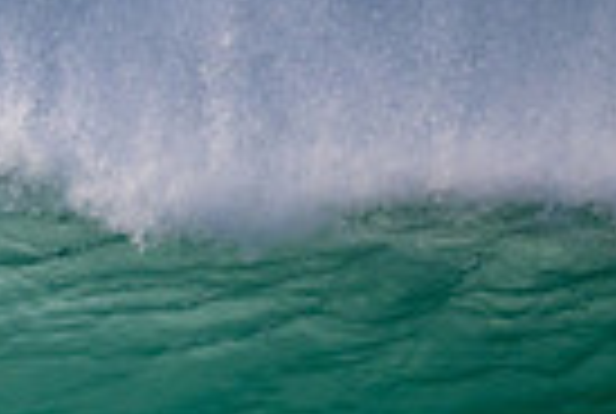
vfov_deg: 0.4
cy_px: 686
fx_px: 57910
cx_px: -656
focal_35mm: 3377
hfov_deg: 0.6
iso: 1600
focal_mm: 800
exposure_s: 1/2000
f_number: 11
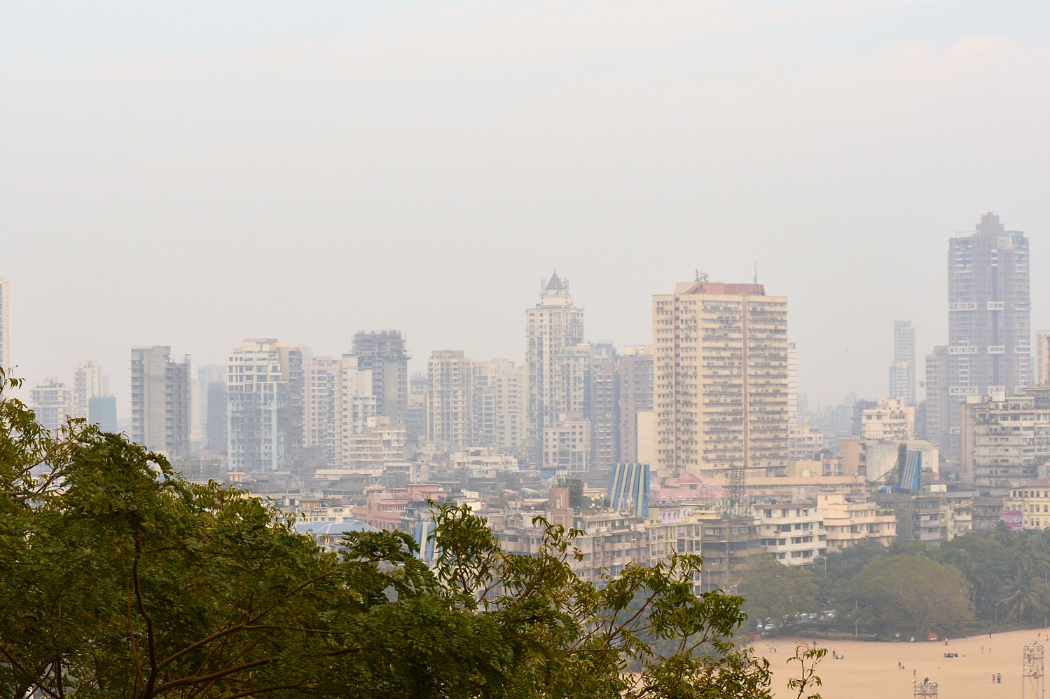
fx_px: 3284
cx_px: 377
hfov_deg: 18.1
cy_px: 384
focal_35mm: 113
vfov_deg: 12.1
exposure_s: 1/200
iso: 100
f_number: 5.6
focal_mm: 55
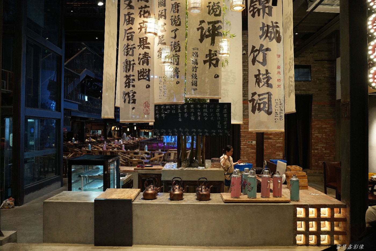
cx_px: 188
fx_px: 313
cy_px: 126
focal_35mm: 30
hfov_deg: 61.9
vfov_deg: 43.6
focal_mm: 30
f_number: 3.2
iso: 2000
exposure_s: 1/160
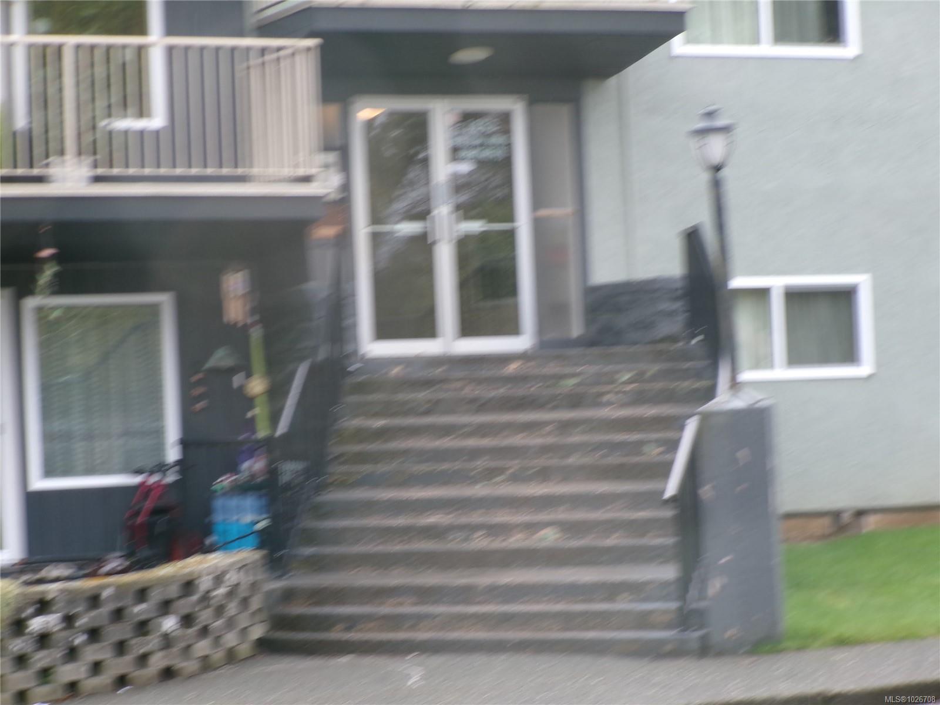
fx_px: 3123
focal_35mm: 115
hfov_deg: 17.1
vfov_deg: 12.9
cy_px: 352
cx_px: 470
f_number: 6.2
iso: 120
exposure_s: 1/60
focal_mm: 20.6
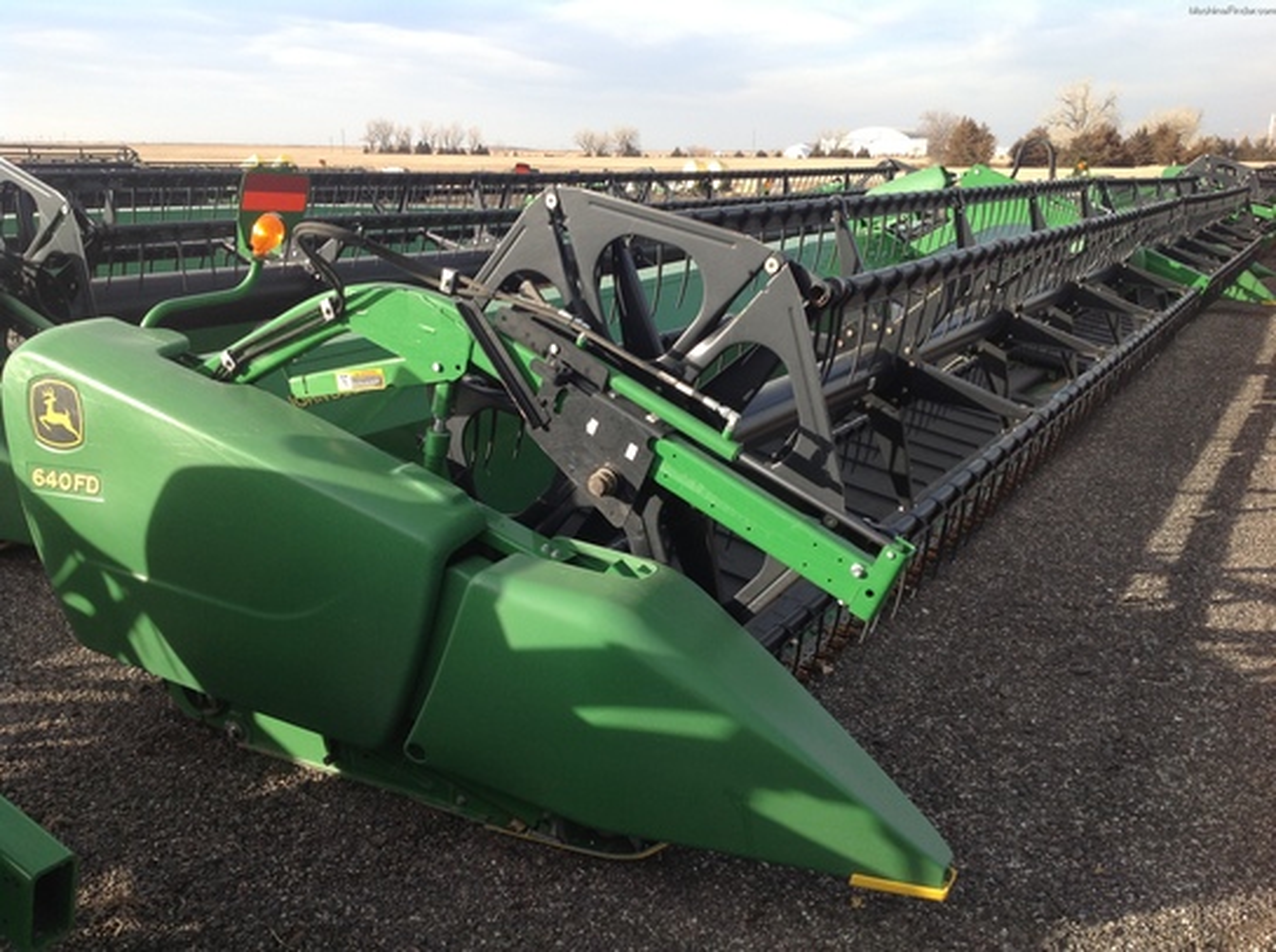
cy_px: 476
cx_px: 638
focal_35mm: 35
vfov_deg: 40.6
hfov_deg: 52.7
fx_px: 1288
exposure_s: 1/817
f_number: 2.4
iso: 50
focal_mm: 4.28
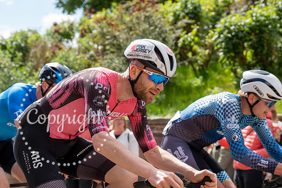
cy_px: 94
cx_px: 141
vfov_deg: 19.5
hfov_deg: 28.8
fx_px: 548
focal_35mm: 70
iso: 400
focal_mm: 70
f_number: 5
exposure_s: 1/1000
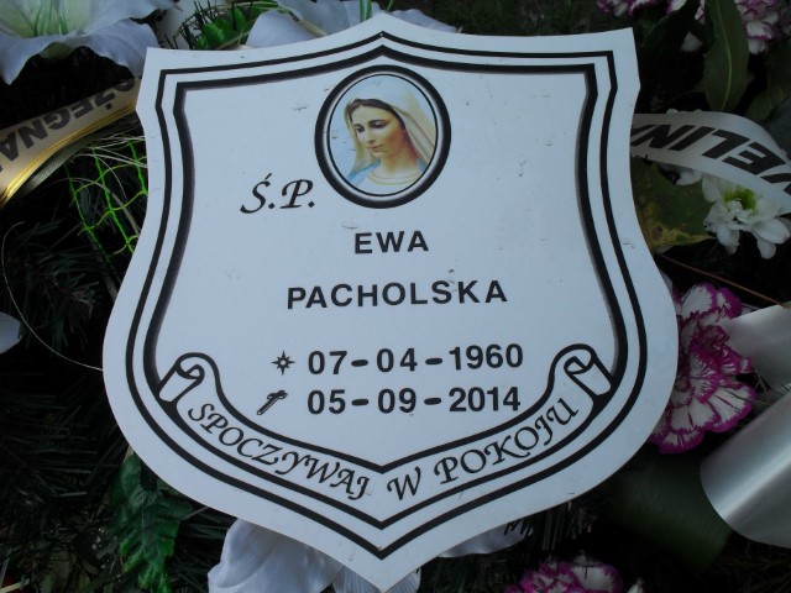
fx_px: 800
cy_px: 296
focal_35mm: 35
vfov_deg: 40.7
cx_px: 396
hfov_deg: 52.6
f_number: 8.4
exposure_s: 1/125
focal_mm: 6.3
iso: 100
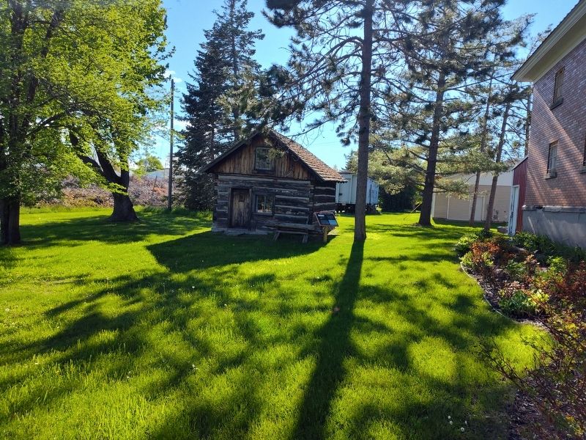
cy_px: 220
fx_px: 389
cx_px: 293
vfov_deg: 58.9
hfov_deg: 73.9
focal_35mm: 23
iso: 100
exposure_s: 1/1263
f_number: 1.8
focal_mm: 5.56
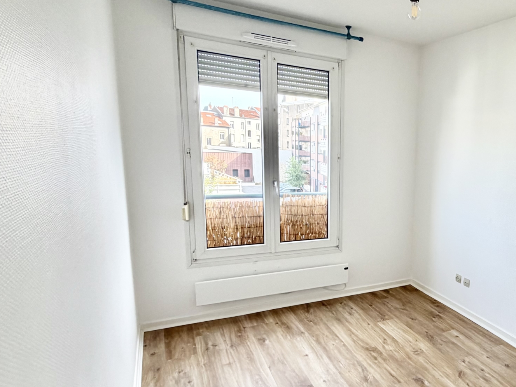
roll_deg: -2.7
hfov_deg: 58.8
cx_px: 432
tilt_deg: -9.0
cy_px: 220
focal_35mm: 27
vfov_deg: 51.2
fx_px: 403
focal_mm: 2.22
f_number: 2.2
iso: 100
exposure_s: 1/121
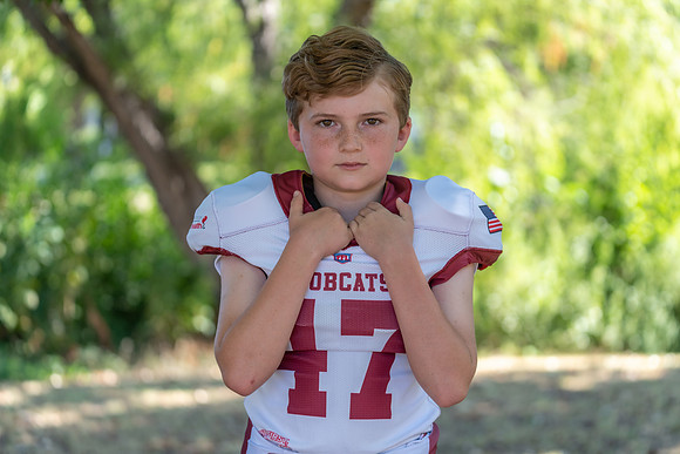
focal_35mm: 70
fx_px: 1322
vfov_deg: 19.5
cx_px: 340
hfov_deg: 28.8
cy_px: 227
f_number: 2.8
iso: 160
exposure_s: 1/320
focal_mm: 70
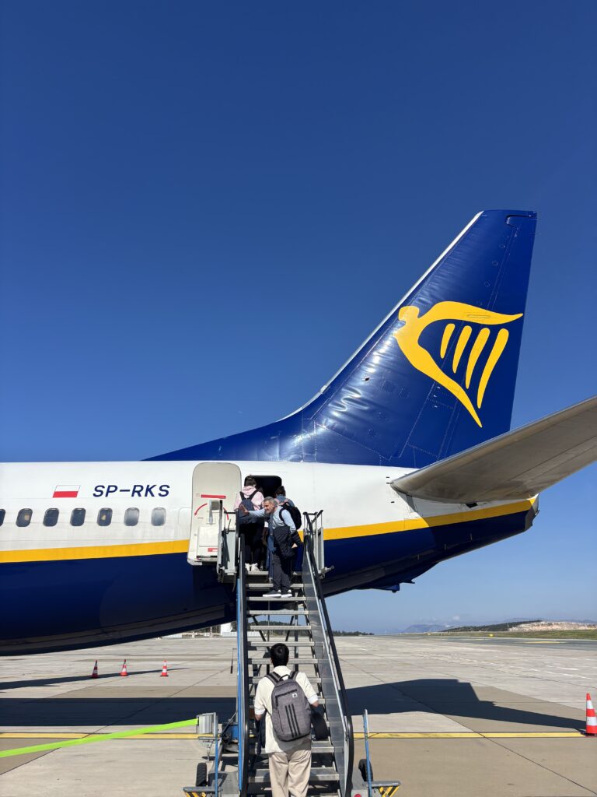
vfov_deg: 67.3
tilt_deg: +21.1
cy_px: 398
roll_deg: +4.1
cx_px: 298
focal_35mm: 26
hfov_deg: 53.1
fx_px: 598
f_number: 1.6
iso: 50
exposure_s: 1/5952
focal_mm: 5.96
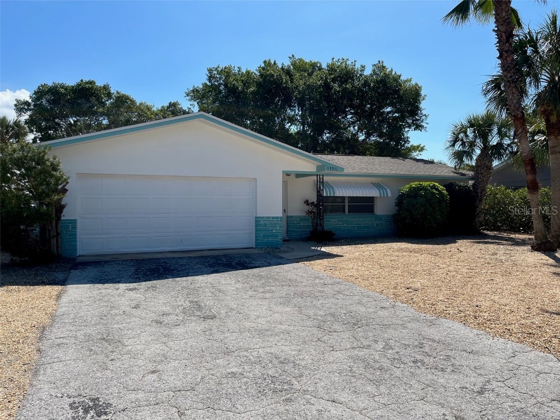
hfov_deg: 67.3
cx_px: 280
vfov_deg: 53.1
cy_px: 210
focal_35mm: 26
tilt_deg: -0.6
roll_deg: +0.8
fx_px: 421
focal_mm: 5.1
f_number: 1.6
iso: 50
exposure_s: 1/4651
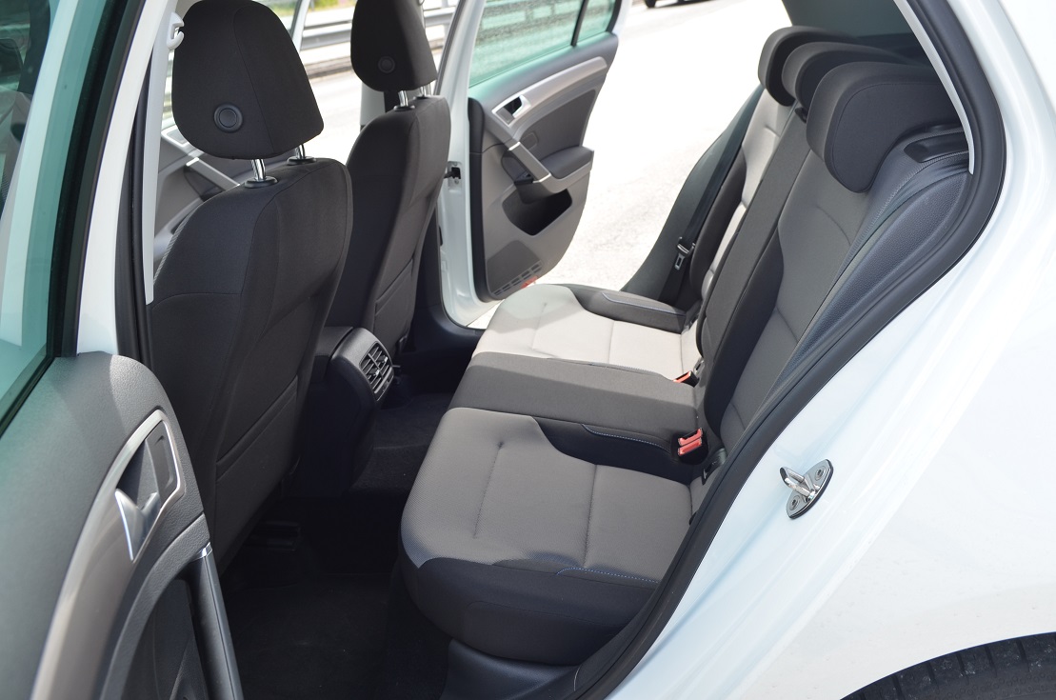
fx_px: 878
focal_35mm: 30
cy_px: 350
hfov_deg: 62.0
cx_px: 528
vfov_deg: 43.4
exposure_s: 1/160
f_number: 6.3
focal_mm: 20
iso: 200
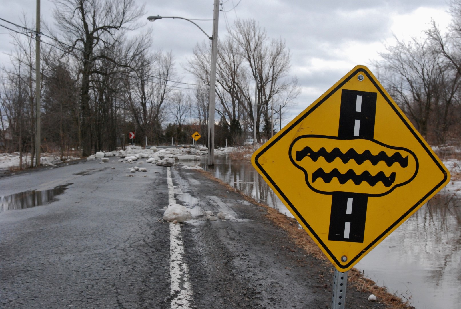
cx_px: 230
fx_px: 731
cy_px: 154
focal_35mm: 57
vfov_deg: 23.8
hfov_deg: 35.0
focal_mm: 38
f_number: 11
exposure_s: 1/1250
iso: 1600
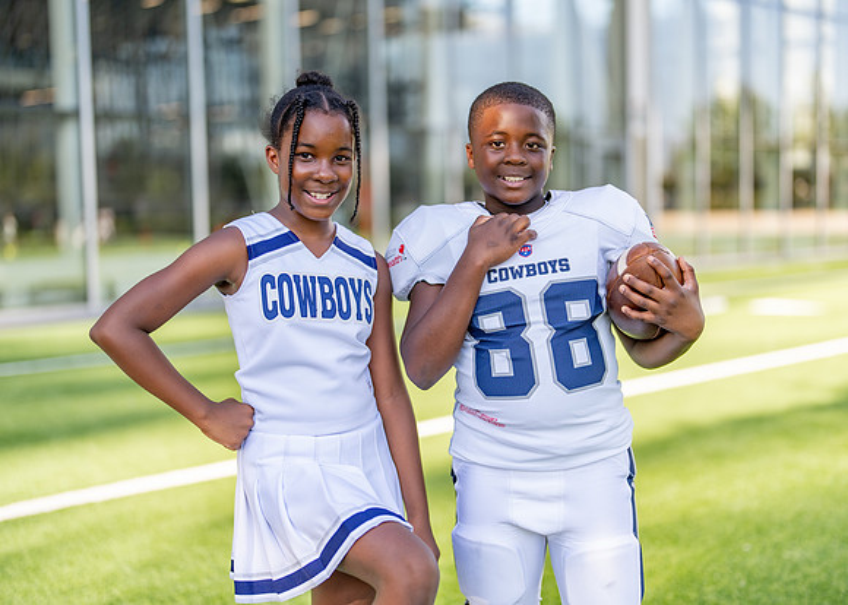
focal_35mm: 54
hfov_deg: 36.3
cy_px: 302
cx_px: 447
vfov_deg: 26.3
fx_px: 1295
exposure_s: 1/1600
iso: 100
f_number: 1.2
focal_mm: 50
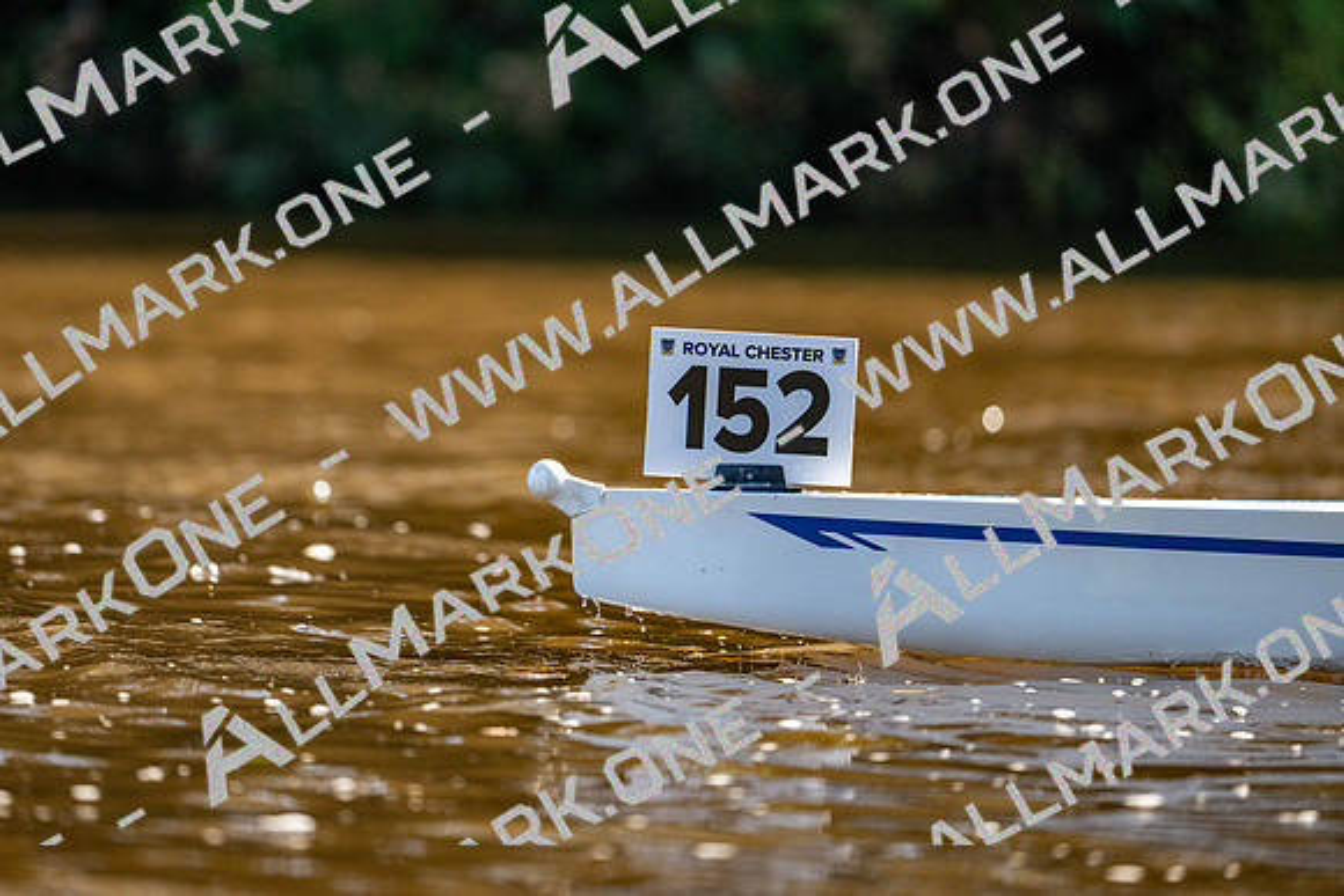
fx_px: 14936
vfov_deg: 3.4
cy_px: 448
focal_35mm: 400
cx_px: 672
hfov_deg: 5.2
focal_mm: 400
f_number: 4.5
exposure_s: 1/3200
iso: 1400
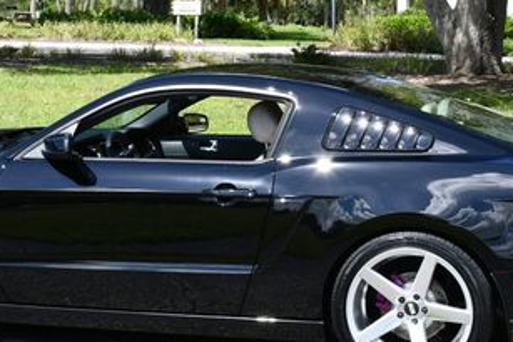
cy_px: 98
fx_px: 1426
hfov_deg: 20.4
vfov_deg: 13.7
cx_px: 242
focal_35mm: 100
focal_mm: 24
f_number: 8
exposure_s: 1/250
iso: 200
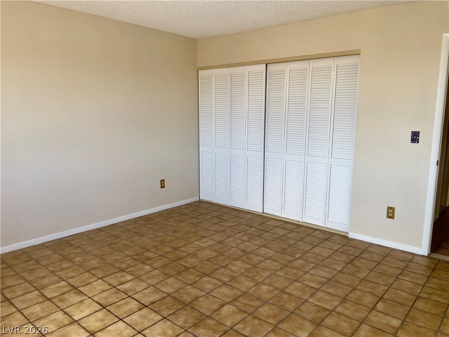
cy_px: 168
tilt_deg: -8.5
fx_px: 337
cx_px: 224
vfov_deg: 53.1
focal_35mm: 26
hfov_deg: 67.3
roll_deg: -0.4
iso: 32
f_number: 1.6
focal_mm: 4.2
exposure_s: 1/121
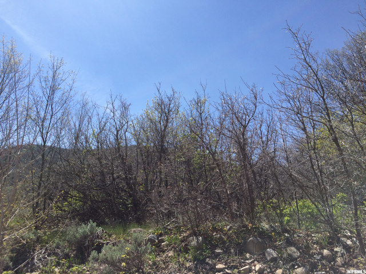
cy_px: 137
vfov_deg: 48.2
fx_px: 307
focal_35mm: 29
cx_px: 183
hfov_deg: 61.7
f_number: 2.2
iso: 32
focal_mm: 4.15
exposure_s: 1/2415
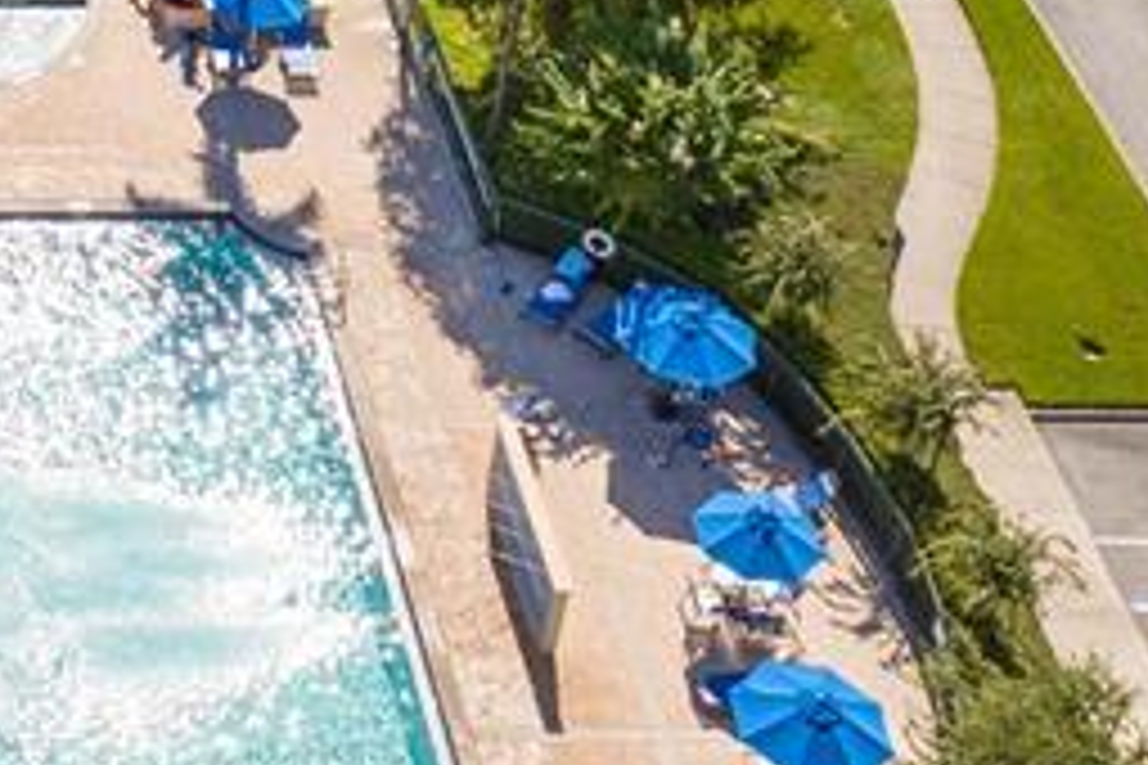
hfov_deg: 18.3
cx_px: -529
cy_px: -292
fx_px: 3189
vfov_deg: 13.1
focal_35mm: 100
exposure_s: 1/2000
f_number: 2.8
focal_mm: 12.29
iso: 160
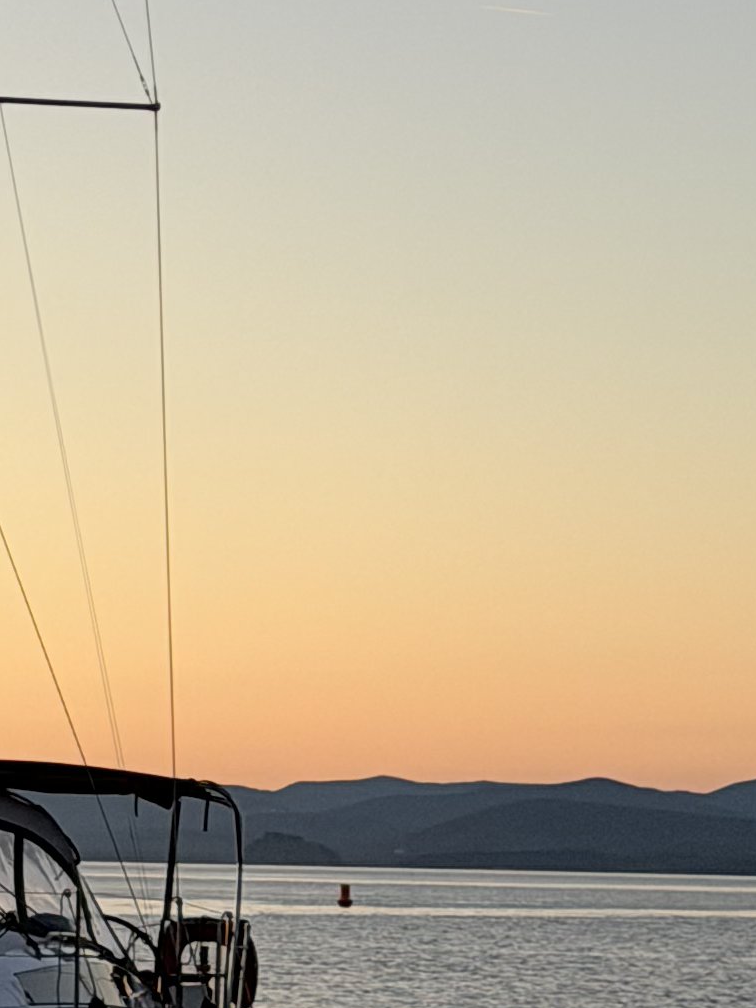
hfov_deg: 7.6
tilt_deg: +9.8
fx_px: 5591
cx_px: -345
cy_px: -100
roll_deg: -1.0
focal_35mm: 192
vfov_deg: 10.2
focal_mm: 6.76
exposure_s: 1/158
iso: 50
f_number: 1.78
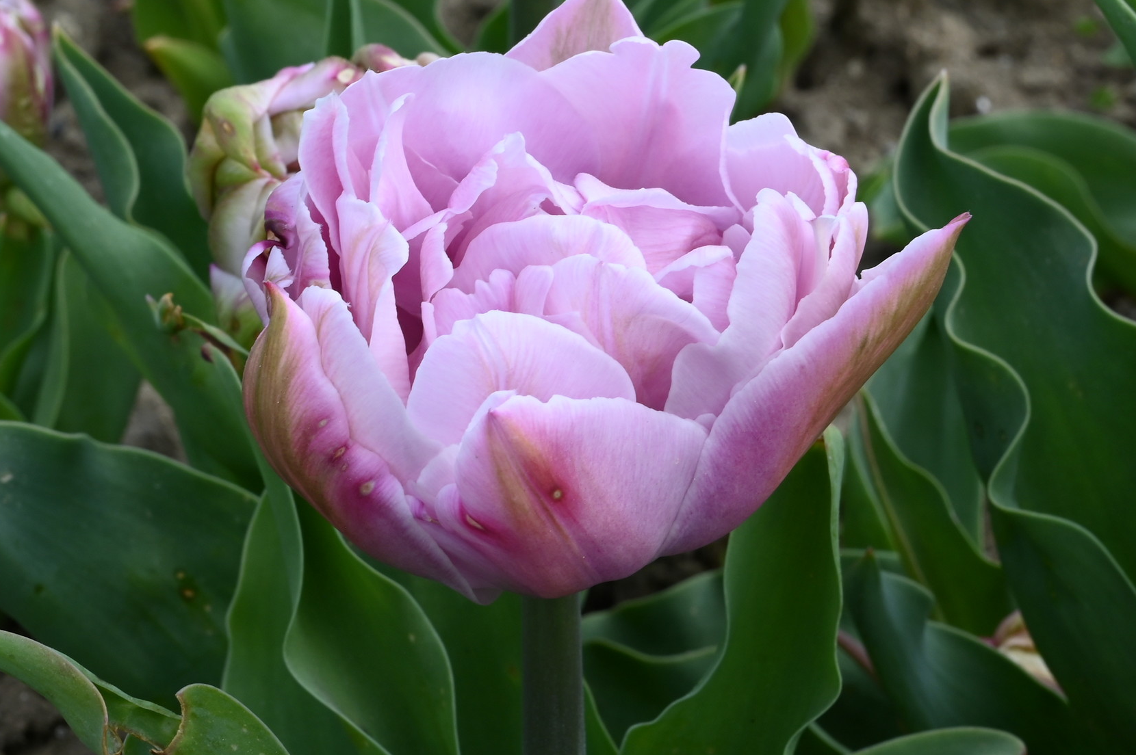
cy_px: 334
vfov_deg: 22.9
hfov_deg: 34.0
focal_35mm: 59
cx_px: 582
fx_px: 1860
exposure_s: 1/60
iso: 220
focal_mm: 51
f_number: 16
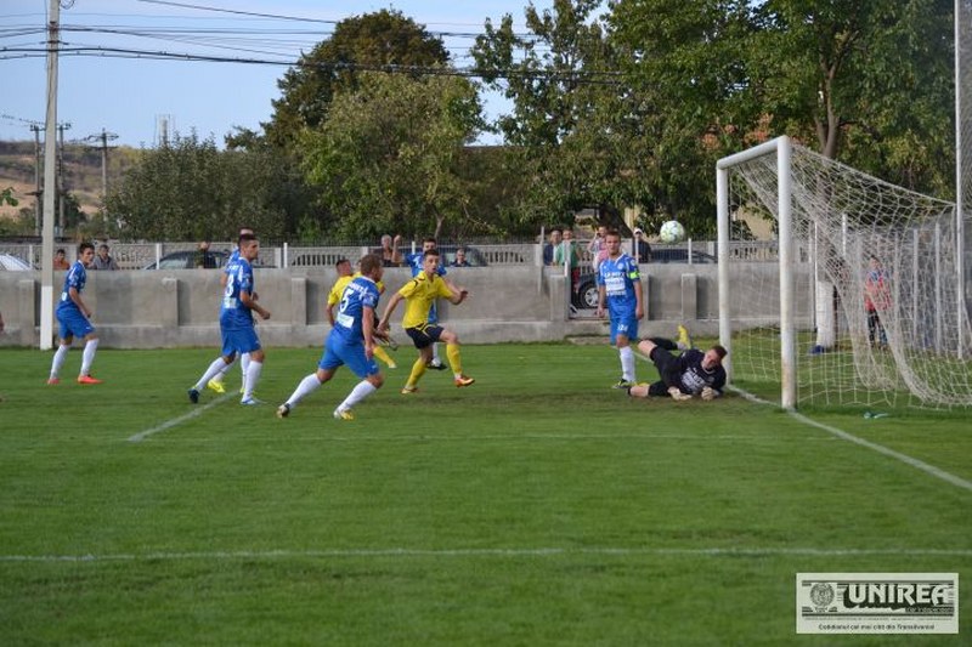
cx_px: 486
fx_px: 3482
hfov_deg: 15.9
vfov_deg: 10.6
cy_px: 324
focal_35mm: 129
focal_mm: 86
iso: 400
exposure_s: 1/1250
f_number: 5
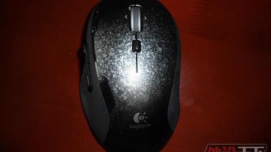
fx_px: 216
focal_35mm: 30
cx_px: 133
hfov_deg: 64.3
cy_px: 72
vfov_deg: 38.9
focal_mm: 4.9
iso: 100
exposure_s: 1/15
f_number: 8.9
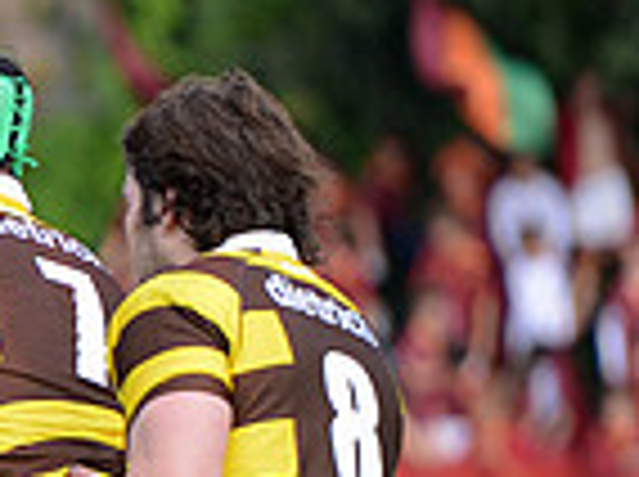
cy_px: 637
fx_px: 14153
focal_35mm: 768
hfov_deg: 2.6
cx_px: -338
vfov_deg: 1.9
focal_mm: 195
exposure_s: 1/800
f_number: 2.8
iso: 320
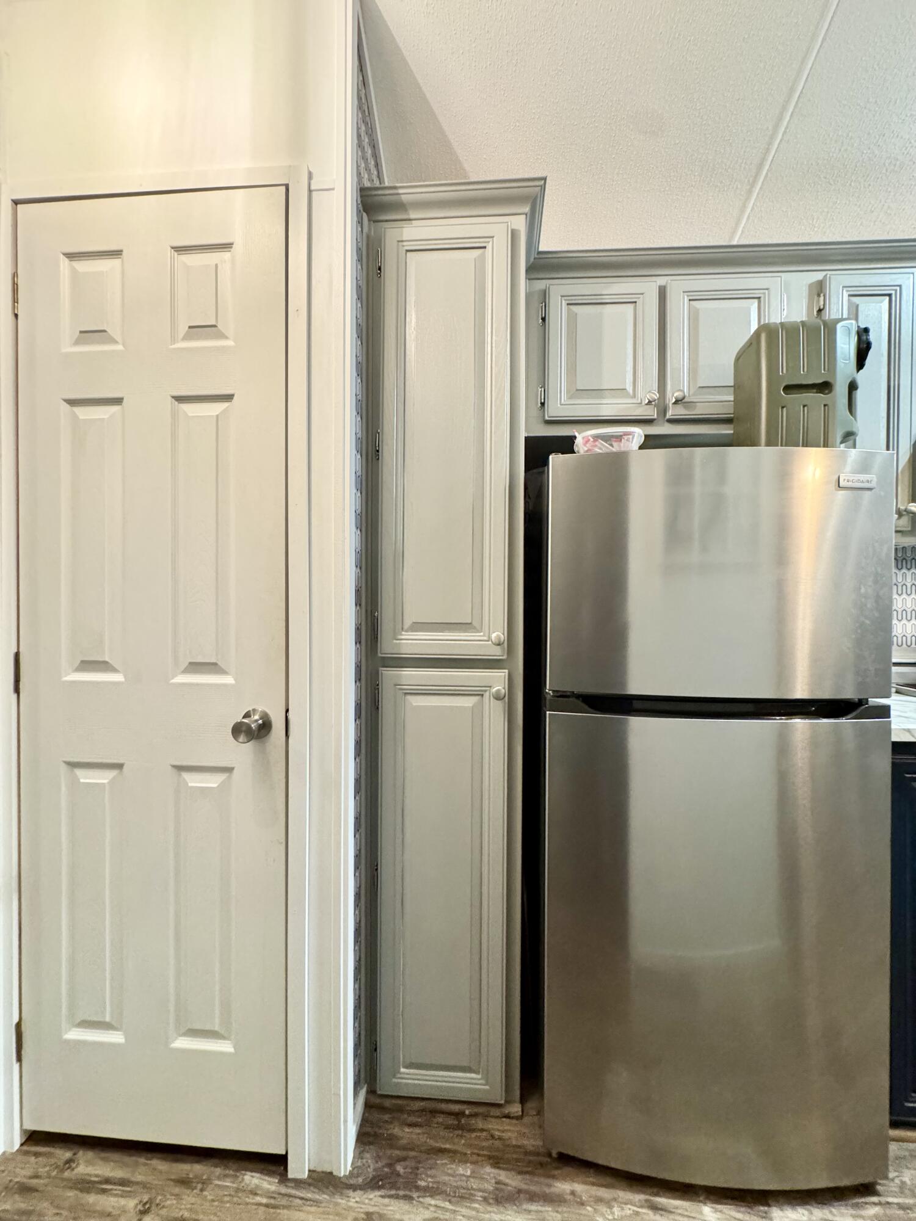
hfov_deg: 85.7
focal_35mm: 14
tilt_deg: -1.2
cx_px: 458
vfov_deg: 102.1
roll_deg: +0.2
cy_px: 610
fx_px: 494
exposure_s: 1/60
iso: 800
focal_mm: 2.22
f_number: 2.2
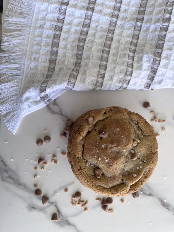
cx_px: 87
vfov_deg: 67.3
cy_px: 116
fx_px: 174
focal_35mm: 26
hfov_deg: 53.1
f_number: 1.6
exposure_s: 1/121
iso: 50
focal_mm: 5.1
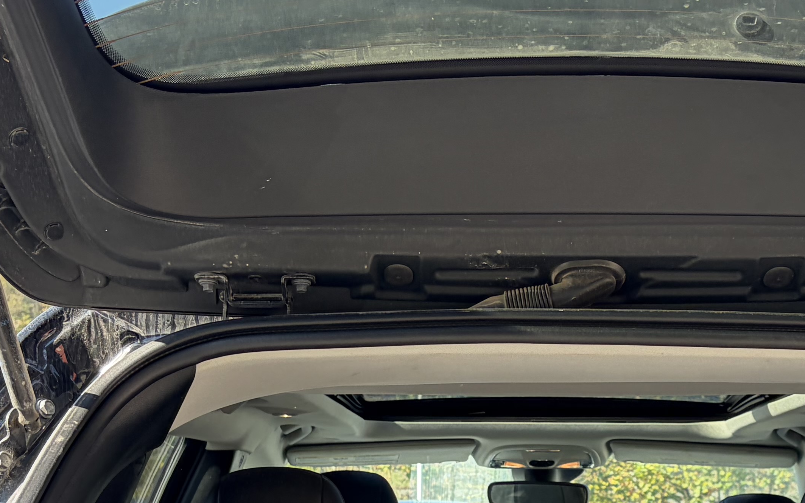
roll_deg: -0.2
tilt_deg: +1.1
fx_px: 1624
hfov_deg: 27.7
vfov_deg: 17.3
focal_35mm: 74
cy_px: 493
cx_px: 532
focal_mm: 5.96
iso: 50
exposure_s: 1/328
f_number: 1.6
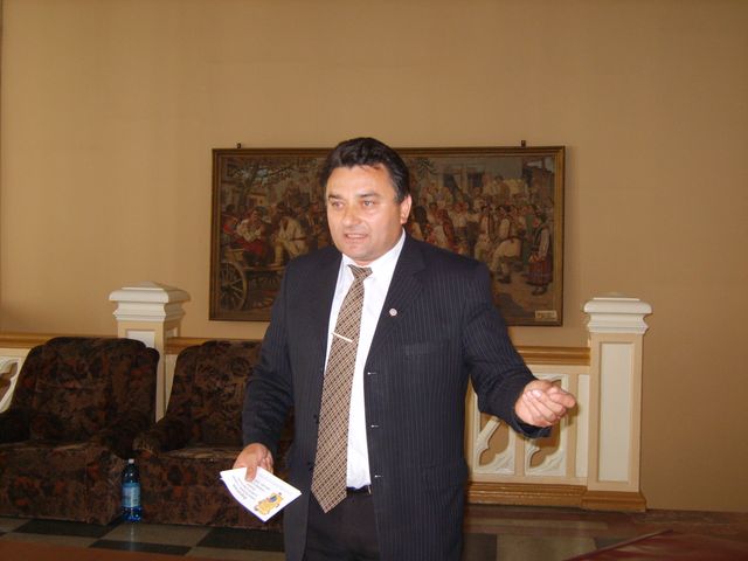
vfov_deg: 32.9
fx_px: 951
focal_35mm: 44
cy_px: 280
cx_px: 374
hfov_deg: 42.9
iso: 170
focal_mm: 9.2
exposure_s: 1/45
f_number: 3.1
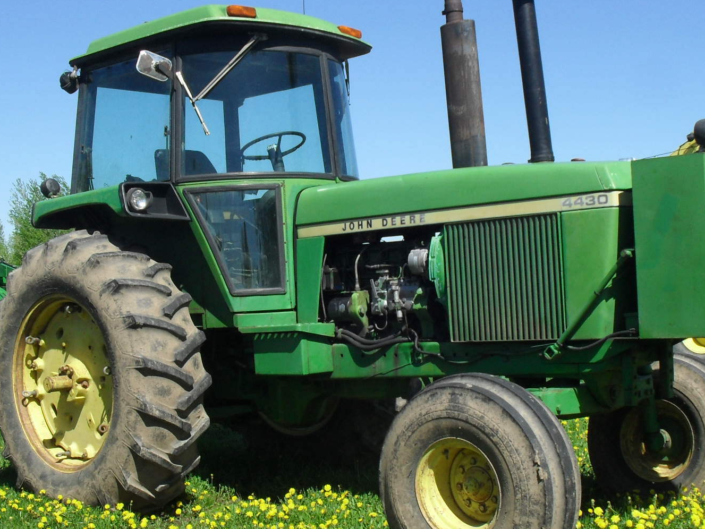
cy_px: 328
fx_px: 1100
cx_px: 426
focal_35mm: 54
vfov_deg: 27.0
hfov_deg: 35.4
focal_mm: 6.3
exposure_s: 1/180
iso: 100
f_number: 8.4
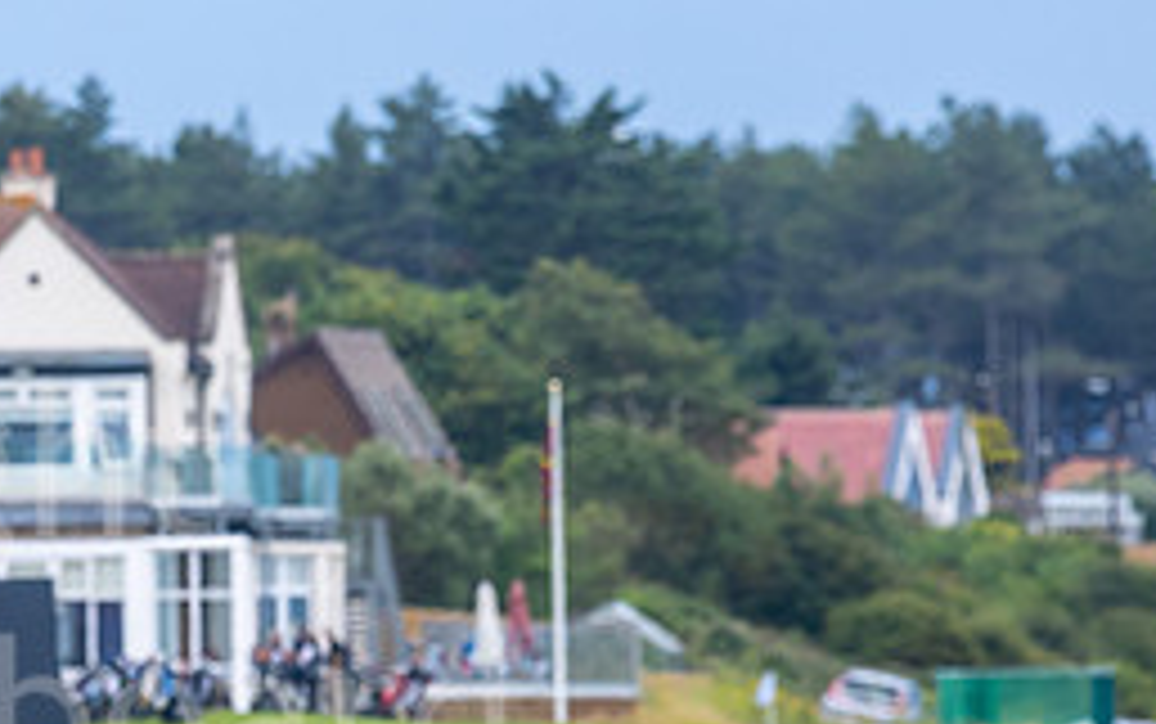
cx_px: -63
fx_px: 32566
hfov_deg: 2.0
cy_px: 755
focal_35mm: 1033
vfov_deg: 1.3
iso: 200
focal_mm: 300
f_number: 6.3
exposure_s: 1/400
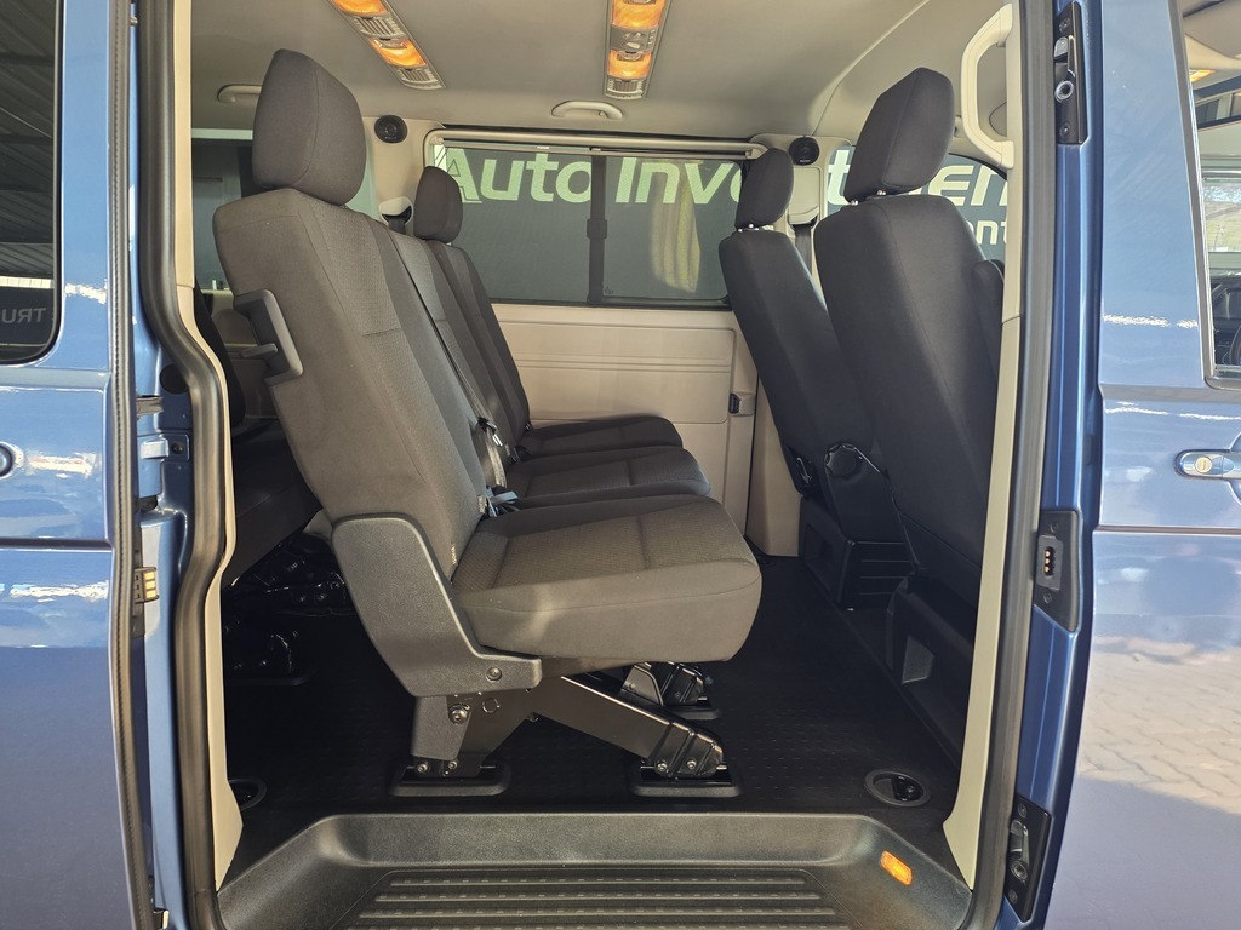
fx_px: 825
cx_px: 620
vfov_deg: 58.9
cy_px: 465
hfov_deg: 73.9
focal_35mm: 23
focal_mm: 6.25
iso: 160
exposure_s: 1/100
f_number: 1.7
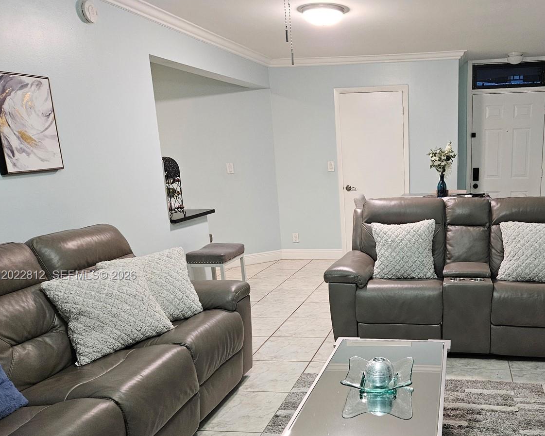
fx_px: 516
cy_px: 276
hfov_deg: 54.3
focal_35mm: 32
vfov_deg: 45.4
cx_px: 374
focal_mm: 5.4
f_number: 1.8
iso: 640
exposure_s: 1/120
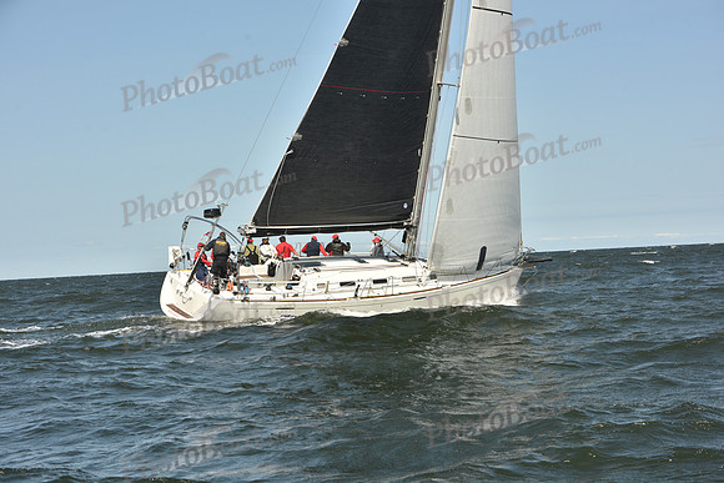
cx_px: 362
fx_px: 1408
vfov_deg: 19.5
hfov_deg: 28.8
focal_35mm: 70
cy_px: 242
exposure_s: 1/800
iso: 250
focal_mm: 70
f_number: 9
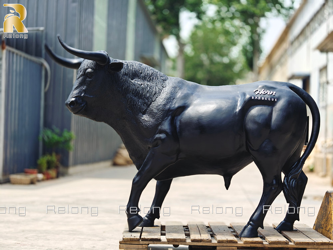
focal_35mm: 70
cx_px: 166
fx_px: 673
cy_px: 125
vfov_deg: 21.0
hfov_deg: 27.8
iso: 80
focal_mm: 16.53
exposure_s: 1/523
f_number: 1.4
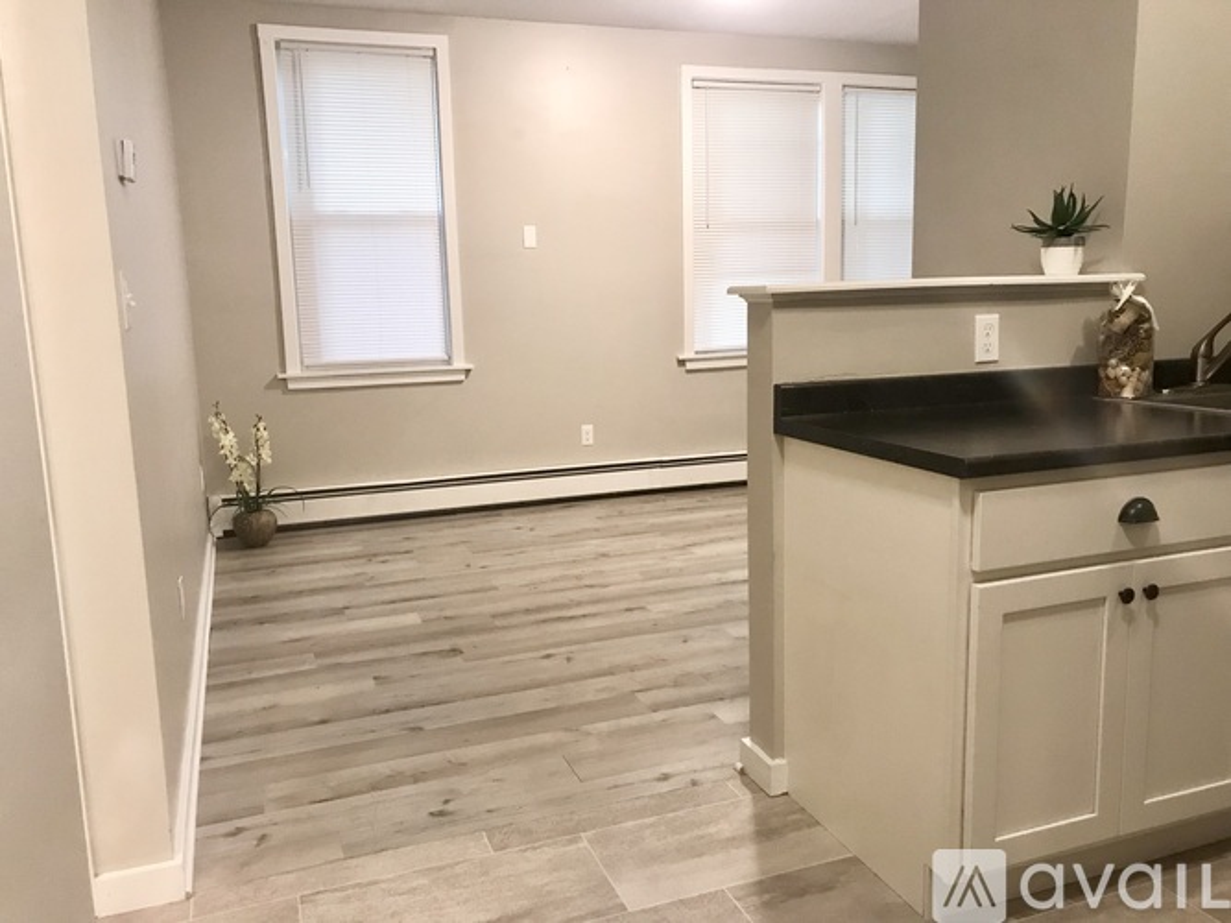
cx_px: 616
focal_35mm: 28
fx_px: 996
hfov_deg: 63.5
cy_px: 462
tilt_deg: -9.3
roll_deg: +1.0
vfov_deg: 49.7
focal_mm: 3.99
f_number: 1.8
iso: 64
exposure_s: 1/15
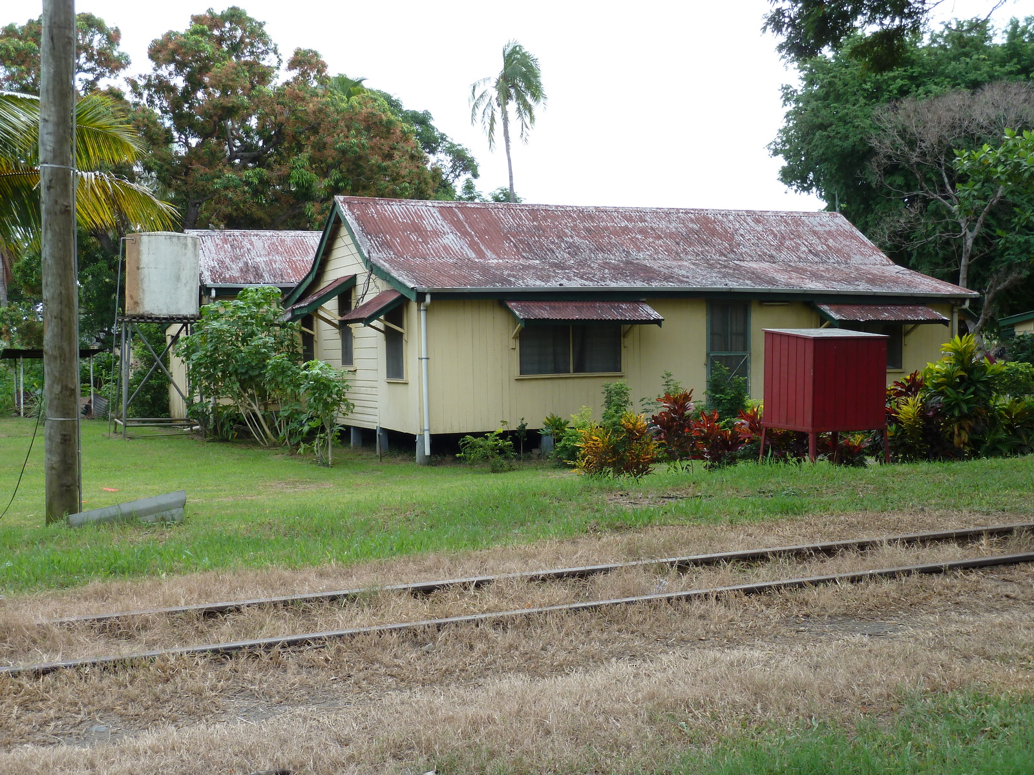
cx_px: 517
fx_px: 1255
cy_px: 388
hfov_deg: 44.8
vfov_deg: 34.3
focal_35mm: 42
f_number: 4
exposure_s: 1/200
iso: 80
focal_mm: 6.9
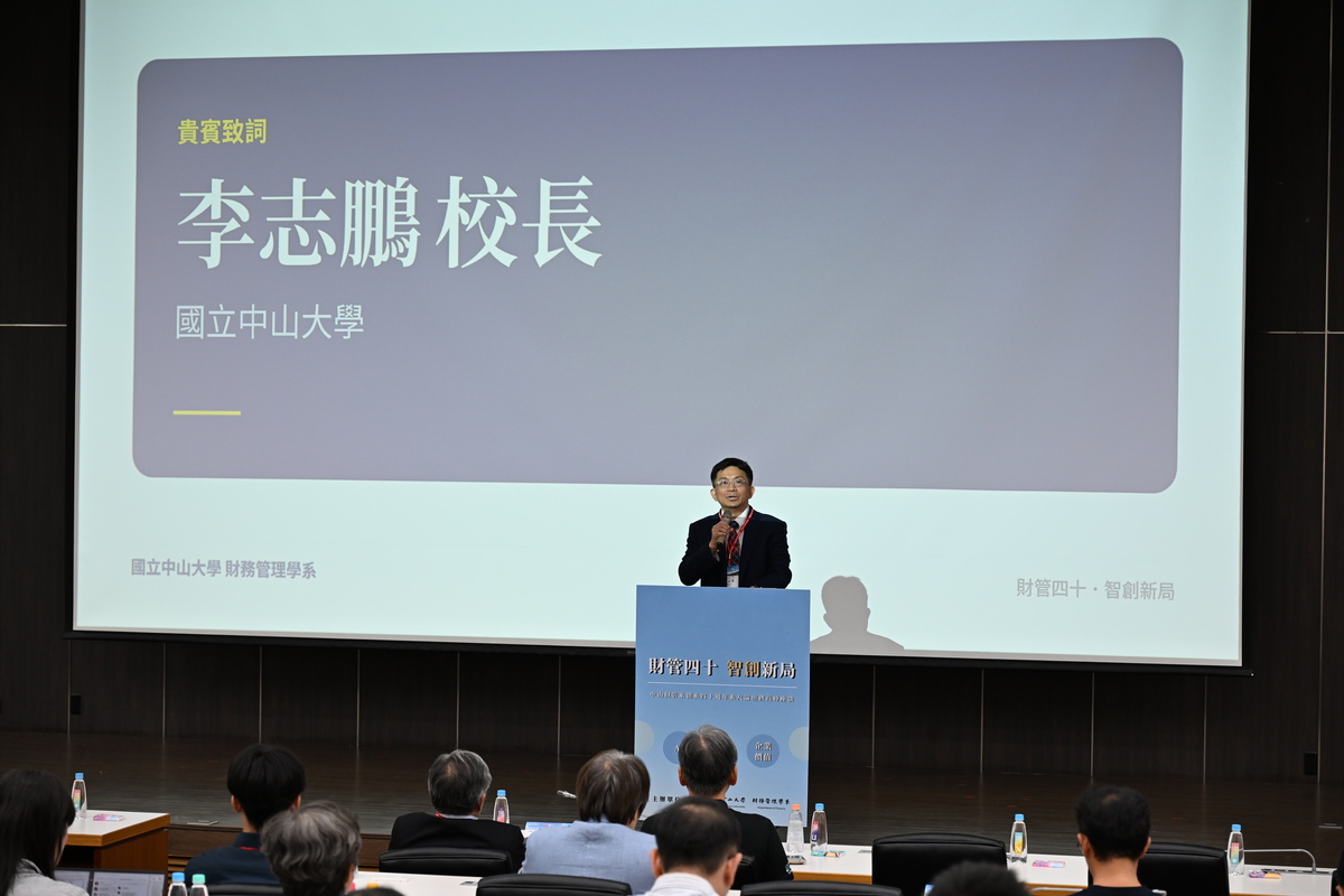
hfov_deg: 27.3
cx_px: 672
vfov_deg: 18.4
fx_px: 2762
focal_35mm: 74
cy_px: 448
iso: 1000
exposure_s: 1/100
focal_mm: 74
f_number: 4.5
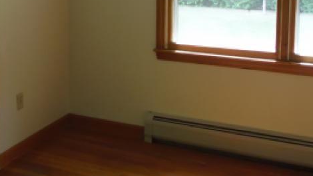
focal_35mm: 57
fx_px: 473
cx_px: 134
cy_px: 23
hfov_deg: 36.6
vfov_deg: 20.7
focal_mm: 4.3
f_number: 2.9
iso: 100
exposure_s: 1/30
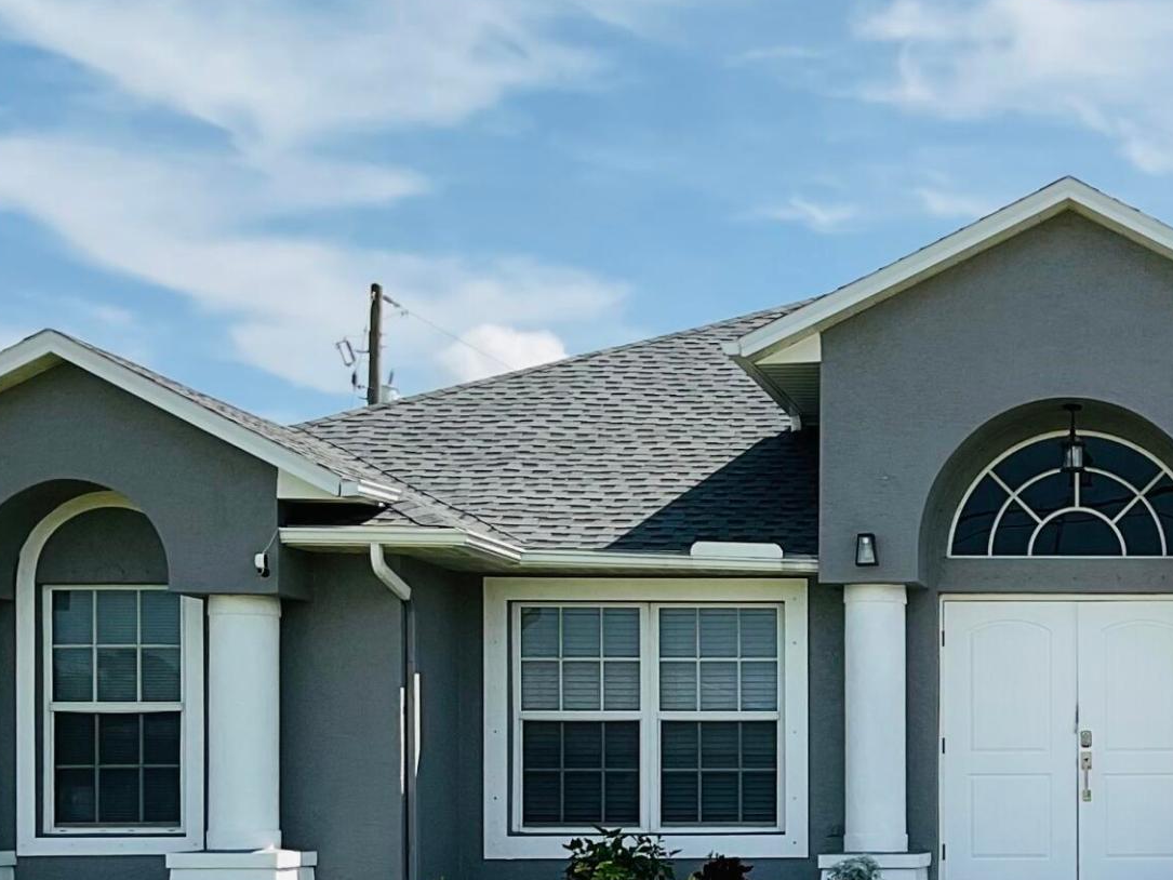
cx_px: 1248
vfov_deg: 18.8
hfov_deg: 23.9
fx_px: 2610
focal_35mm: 77
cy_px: 811
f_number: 1.8
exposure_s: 1/2538
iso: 16
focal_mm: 3
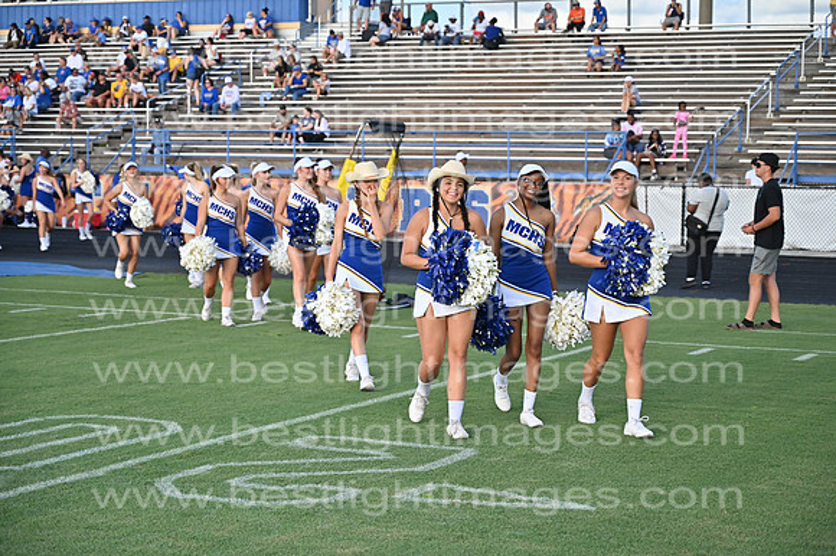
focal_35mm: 70
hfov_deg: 28.9
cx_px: 418
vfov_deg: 19.4
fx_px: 1625
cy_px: 278
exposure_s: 1/8000
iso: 1400
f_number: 4
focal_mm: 70
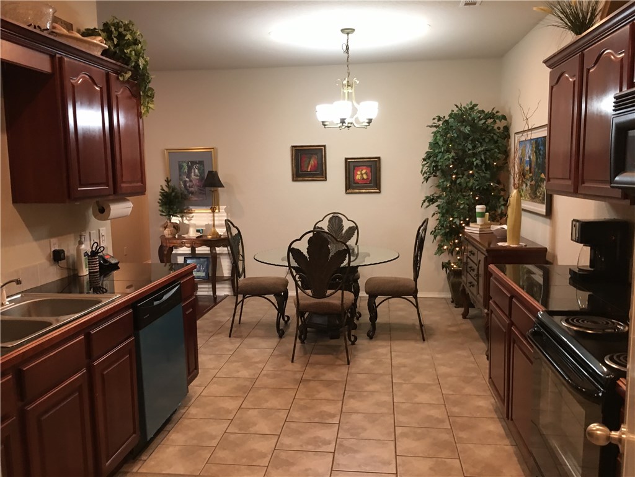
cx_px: 318
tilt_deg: -5.5
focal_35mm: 29
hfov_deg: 61.7
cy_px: 238
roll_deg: -0.1
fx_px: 532
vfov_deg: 48.2
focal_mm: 4.15
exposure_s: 1/15
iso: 50
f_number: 2.2
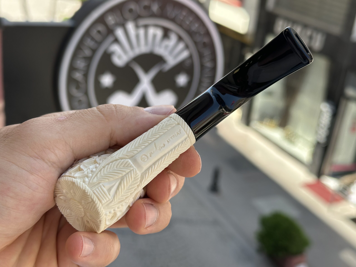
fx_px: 494
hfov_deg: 39.7
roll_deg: -7.0
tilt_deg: -23.6
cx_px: 178
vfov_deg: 30.3
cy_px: 134
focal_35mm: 48
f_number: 1.78
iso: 64
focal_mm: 6.86
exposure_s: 1/729
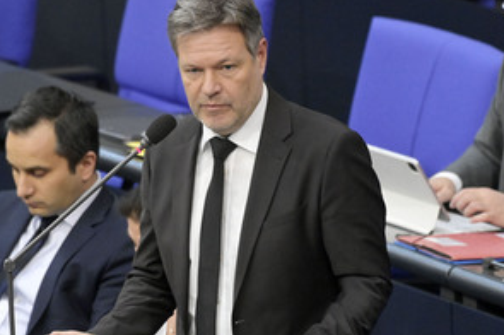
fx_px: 8335
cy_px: 207
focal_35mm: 596
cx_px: 206
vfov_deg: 2.3
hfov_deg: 3.5
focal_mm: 390
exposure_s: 1/400
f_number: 5.6
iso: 12800
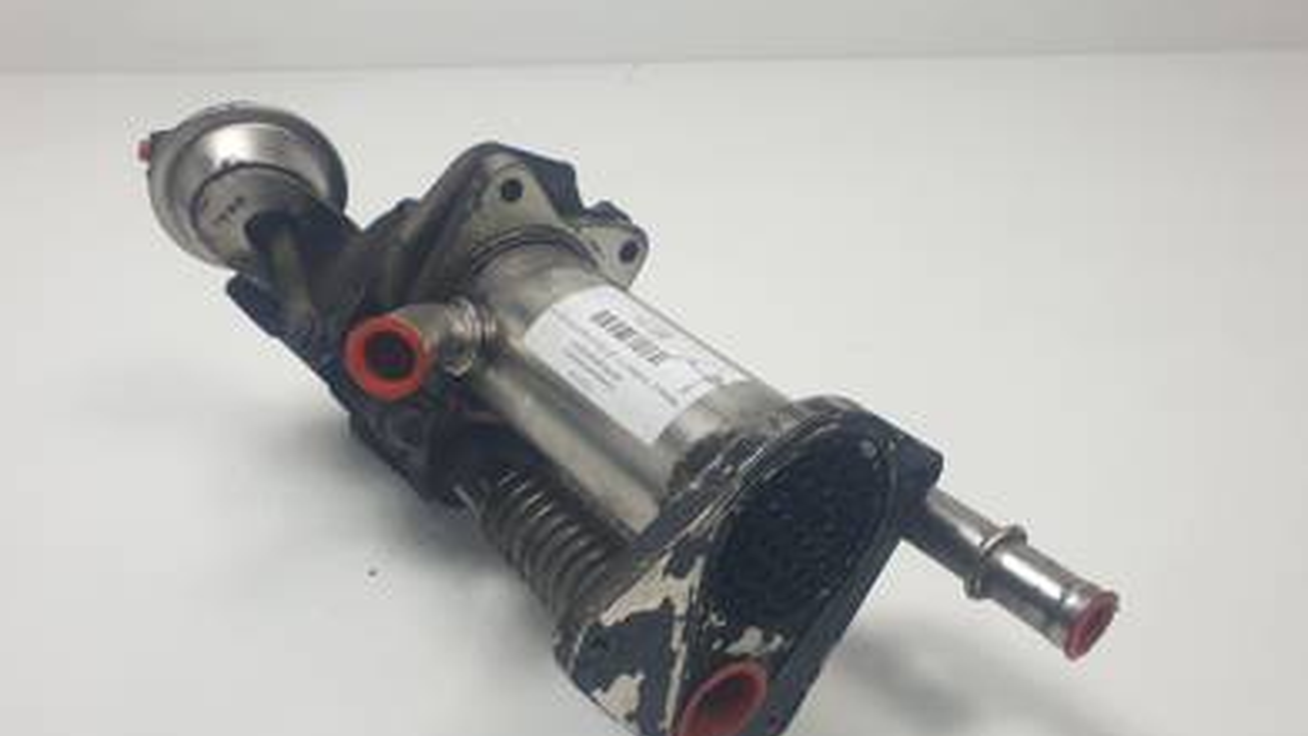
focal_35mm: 29
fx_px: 1006
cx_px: 659
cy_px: 485
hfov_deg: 66.1
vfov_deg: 39.8
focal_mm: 4.3
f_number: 2.4
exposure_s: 1/249
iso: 50
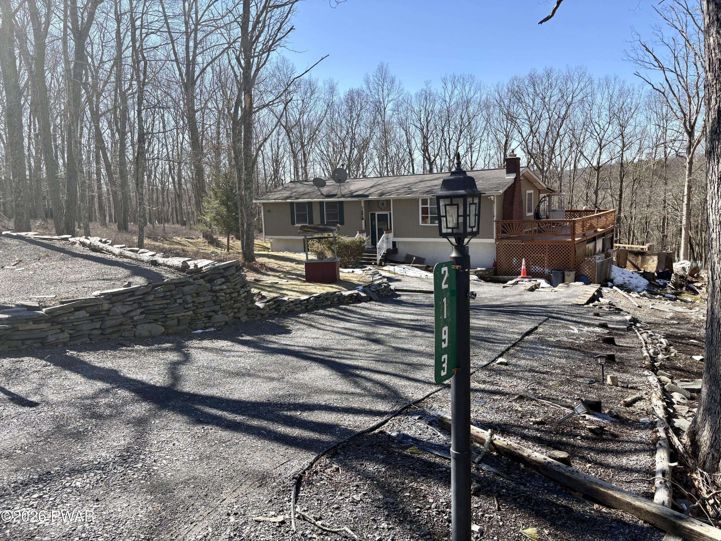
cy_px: 270
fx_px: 542
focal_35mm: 26
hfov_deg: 67.3
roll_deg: +3.0
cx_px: 360
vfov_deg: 53.1
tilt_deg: -8.0
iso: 50
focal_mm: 5.96
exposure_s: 1/1393
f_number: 1.6
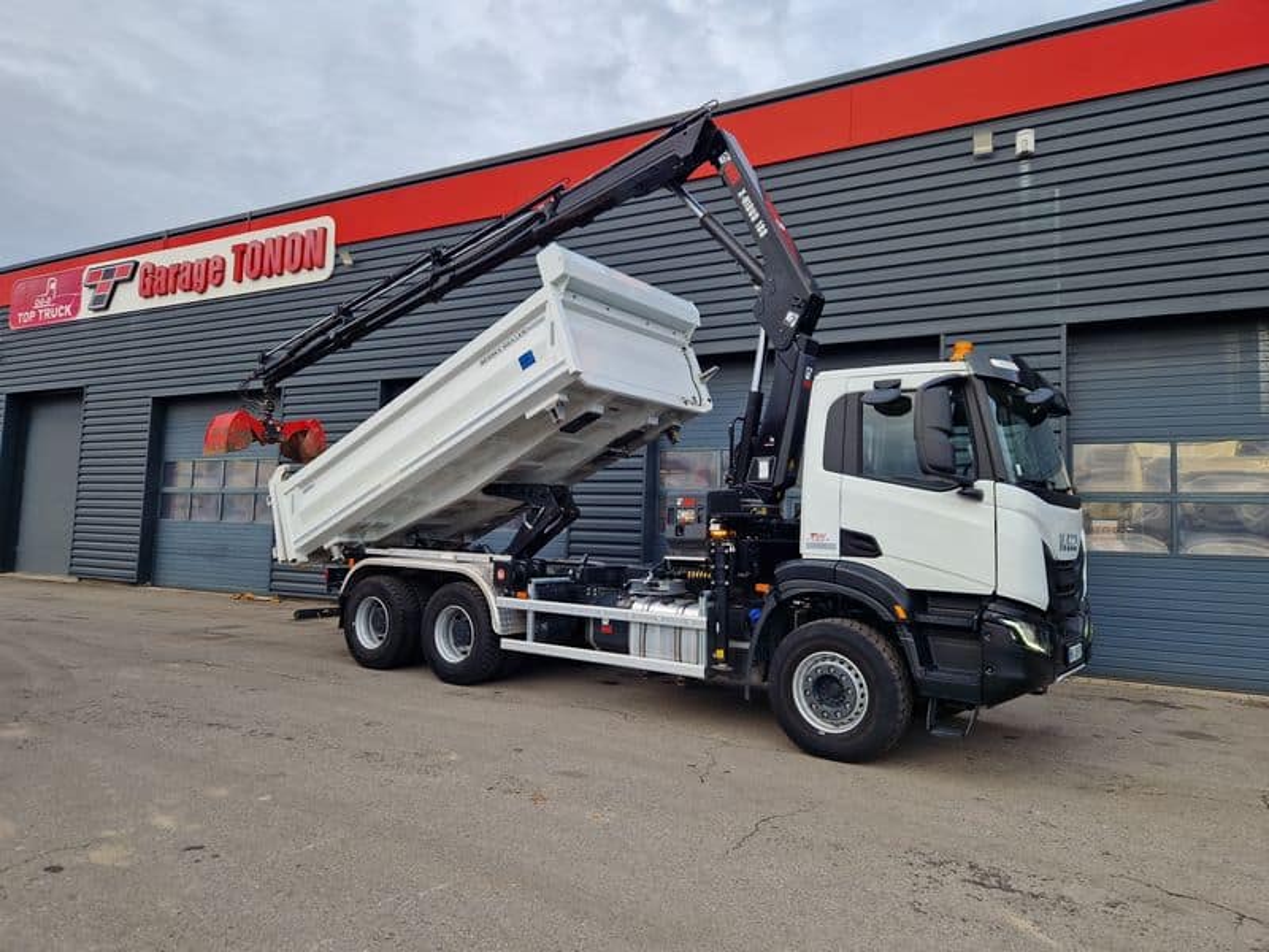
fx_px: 843
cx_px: 634
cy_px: 476
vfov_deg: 58.9
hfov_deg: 73.9
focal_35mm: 23
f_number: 1.8
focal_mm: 5.4
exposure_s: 1/180
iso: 50
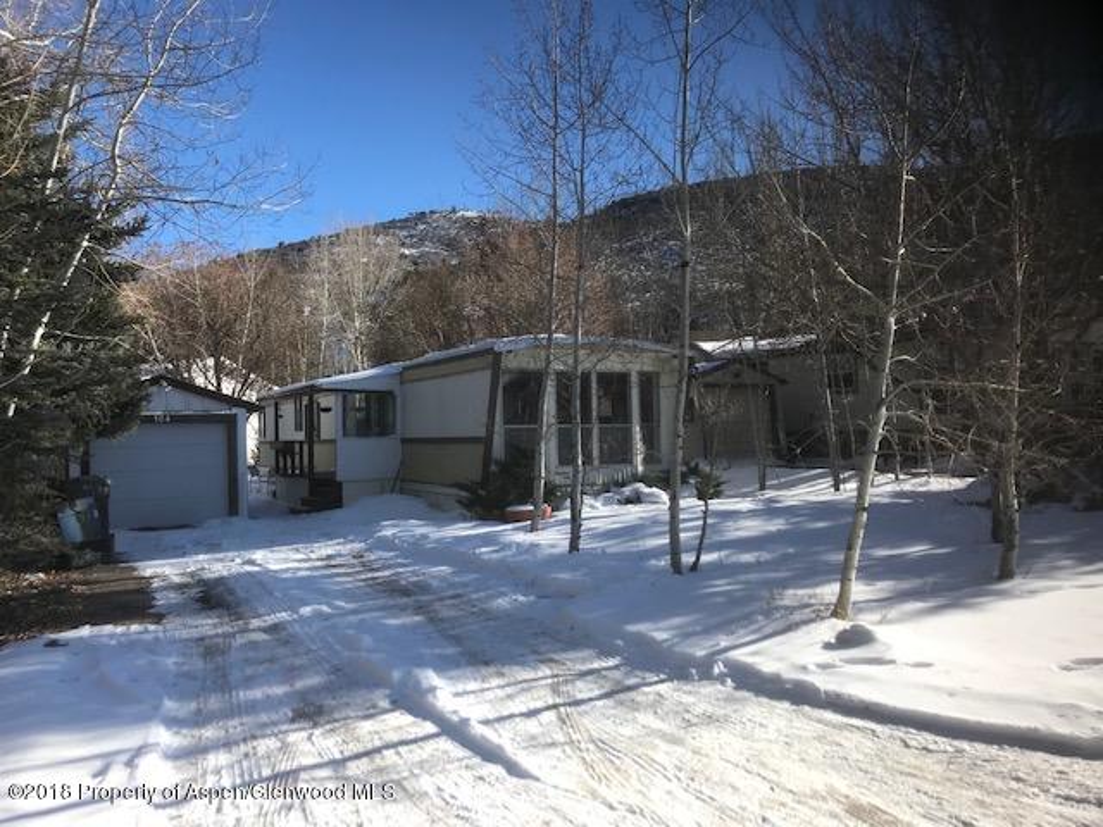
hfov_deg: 63.4
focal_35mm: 28
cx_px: 552
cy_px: 414
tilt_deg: +2.0
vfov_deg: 49.7
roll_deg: +2.1
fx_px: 892
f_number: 1.8
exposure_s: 1/1182
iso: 20
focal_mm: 3.99
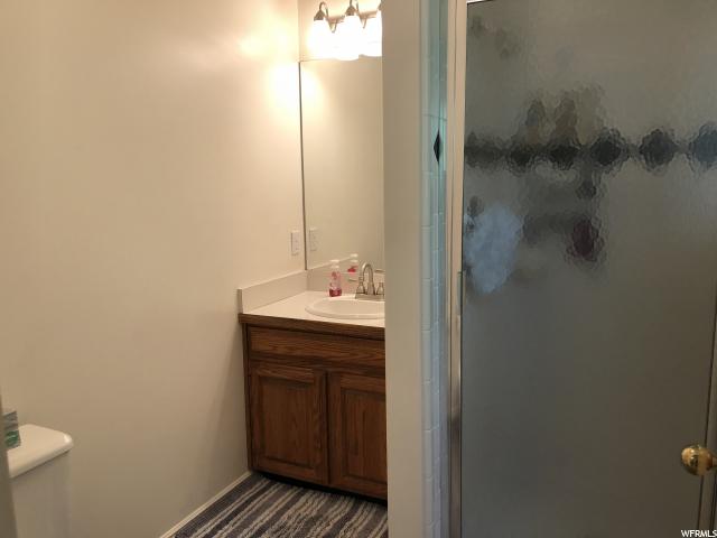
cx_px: 358
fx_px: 580
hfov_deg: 63.4
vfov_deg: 49.7
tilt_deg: -12.2
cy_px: 269
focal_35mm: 28
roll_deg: +0.6
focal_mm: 3.99
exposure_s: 1/30
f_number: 1.8
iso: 32
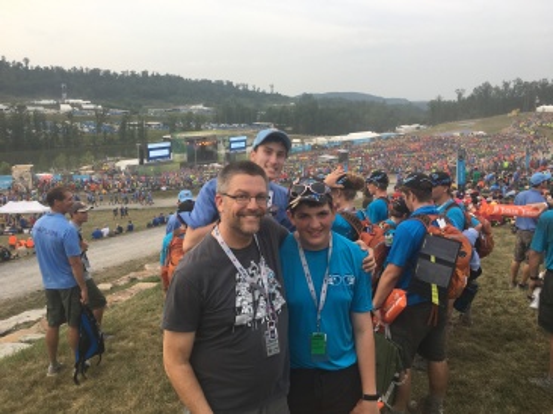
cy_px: 207
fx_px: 463
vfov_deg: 48.2
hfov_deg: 61.7
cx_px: 276
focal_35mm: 29
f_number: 2.2
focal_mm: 4.15
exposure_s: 1/287
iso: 25
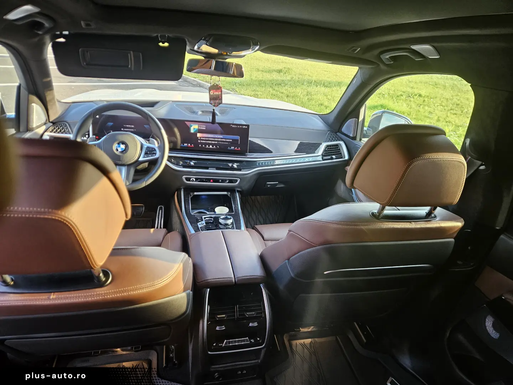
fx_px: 341
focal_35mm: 23
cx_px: 256
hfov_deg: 73.9
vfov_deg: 58.9
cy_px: 192
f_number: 1.8
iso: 160
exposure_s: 1/100
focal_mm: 5.4
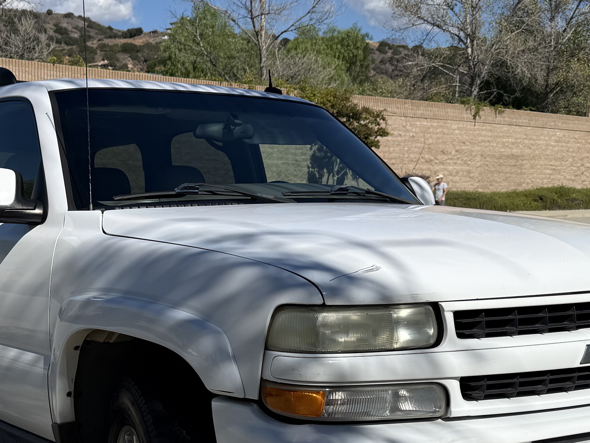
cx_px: 160
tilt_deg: -10.0
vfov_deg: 25.6
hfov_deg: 33.8
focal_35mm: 56
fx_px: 954
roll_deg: -1.2
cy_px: 358
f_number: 1.78
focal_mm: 6.76
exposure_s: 1/7353
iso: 80
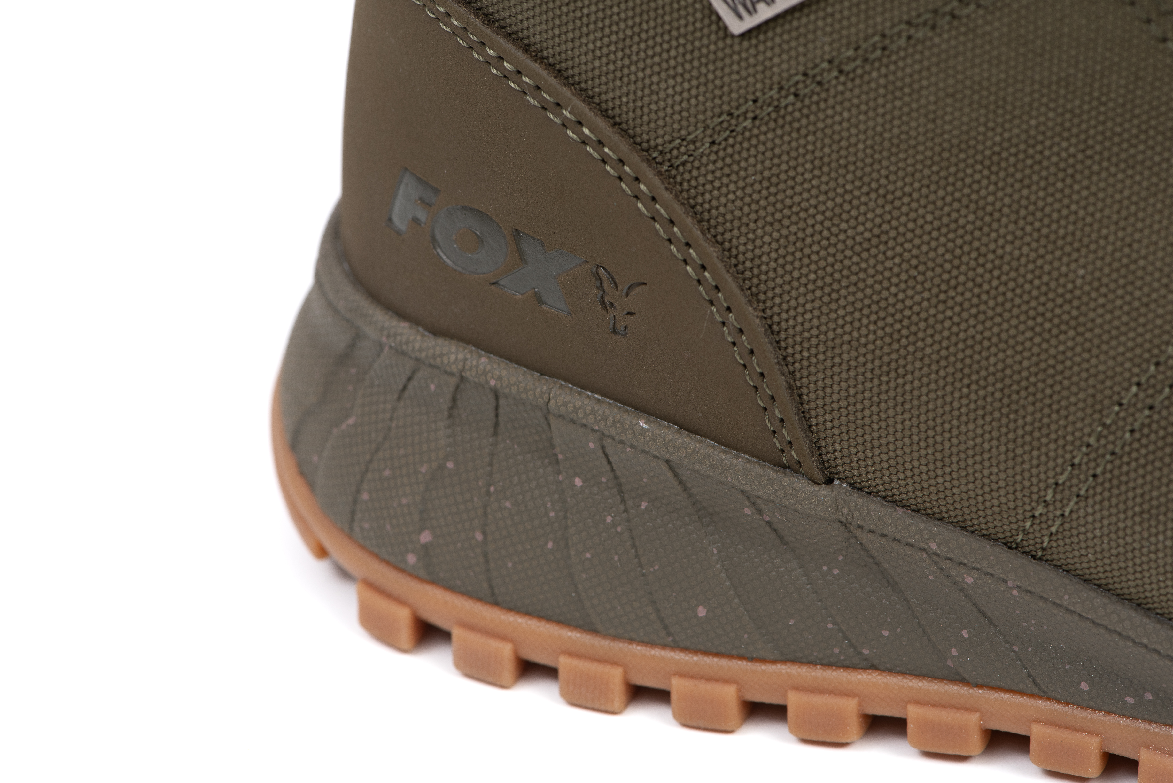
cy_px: 392
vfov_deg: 13.1
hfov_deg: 19.4
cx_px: 586
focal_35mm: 105
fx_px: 3422
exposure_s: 1/160
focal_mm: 105
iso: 200
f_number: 16
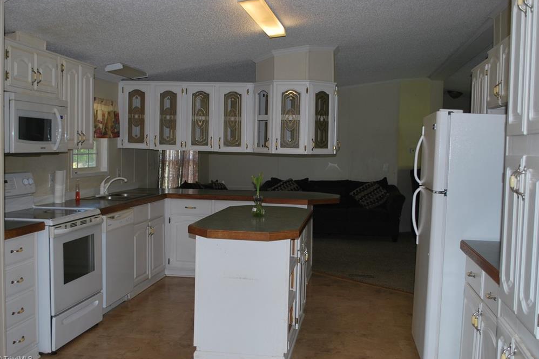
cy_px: 179
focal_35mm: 37
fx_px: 554
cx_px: 272
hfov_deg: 51.9
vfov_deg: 36.0
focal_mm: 24
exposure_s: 1/60
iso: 200
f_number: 4.2
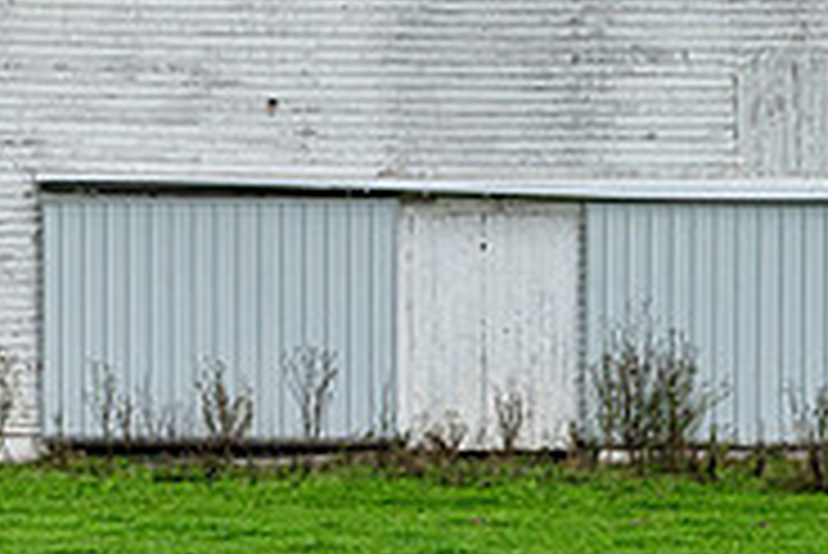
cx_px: 202
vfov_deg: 1.9
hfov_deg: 2.8
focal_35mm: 726
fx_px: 16711
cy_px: -295
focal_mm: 230
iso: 320
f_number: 11
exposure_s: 1/640
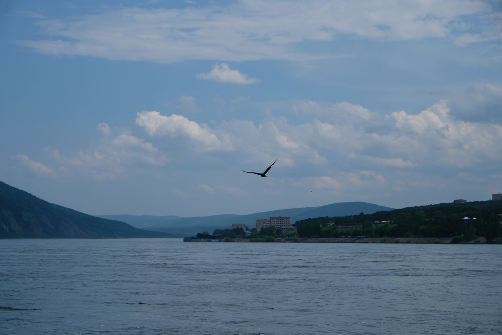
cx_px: 251
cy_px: 168
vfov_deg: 16.5
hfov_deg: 24.5
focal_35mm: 83
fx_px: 1158
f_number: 8
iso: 200
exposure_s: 1/1000
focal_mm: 55
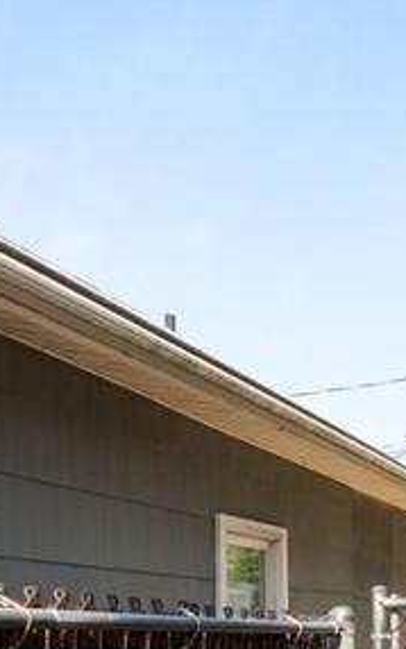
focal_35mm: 51
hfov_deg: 14.5
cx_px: 1003
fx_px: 902
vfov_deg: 35.8
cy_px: 647
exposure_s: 1/250
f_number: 8
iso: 400
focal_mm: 14
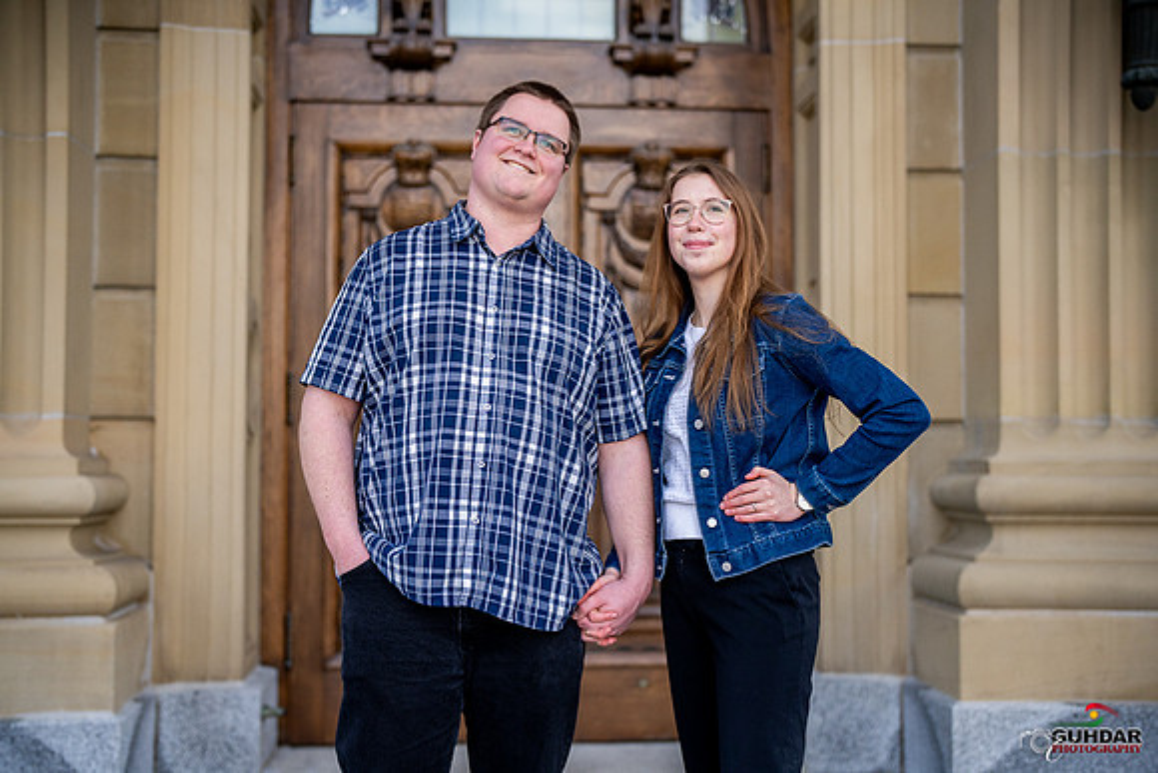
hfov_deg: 39.6
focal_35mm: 50
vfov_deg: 27.0
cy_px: 386
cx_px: 579
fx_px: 1609
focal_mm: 50
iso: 1250
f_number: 1.8
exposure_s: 1/6400
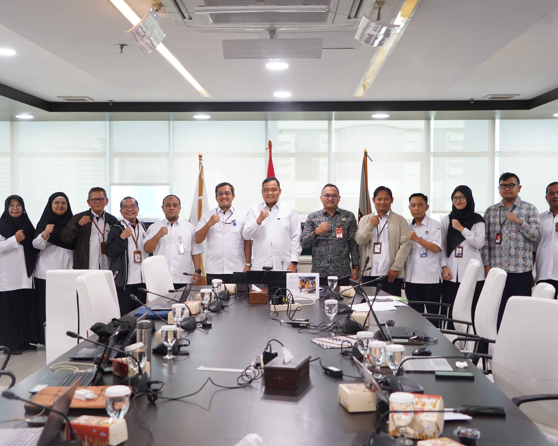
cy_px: 224
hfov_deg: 42.9
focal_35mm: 43
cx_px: 276
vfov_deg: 34.9
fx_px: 710
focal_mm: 38
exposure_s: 1/125
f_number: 4
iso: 2500
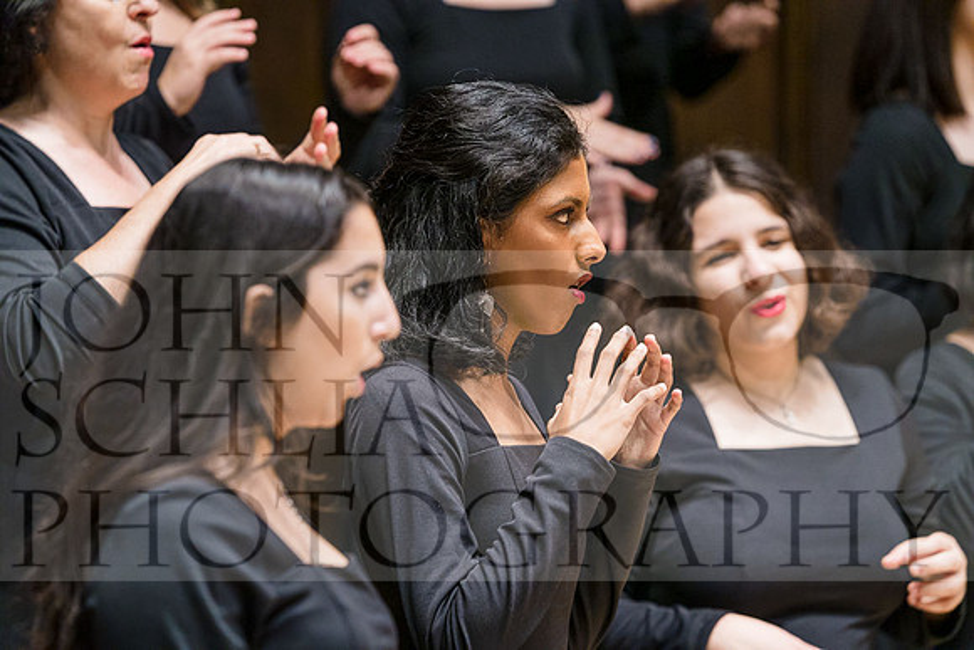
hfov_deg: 10.3
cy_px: 325
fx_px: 5412
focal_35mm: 200
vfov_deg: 6.9
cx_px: 487
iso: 1600
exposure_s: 1/320
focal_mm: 200
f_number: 4.5
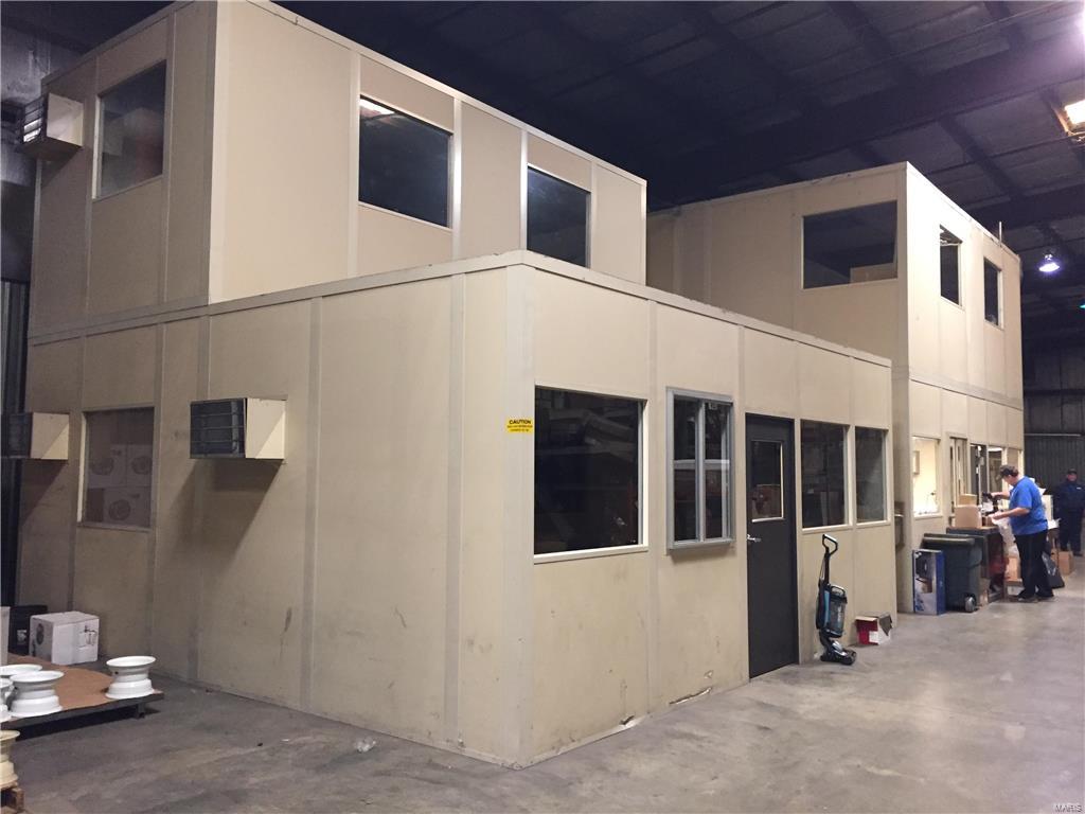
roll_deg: -1.3
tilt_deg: +4.1
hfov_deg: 61.7
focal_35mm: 29
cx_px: 542
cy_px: 407
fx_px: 909
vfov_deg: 48.2
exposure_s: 1/30
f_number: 2.2
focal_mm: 4.15
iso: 250
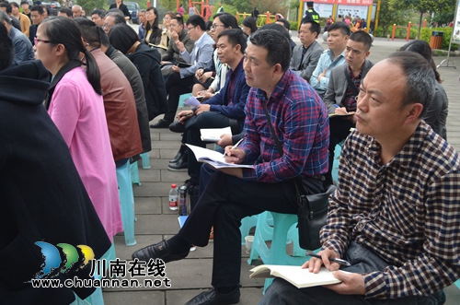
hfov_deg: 53.2
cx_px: 230
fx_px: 459
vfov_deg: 36.7
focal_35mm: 36
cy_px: 152
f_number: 5.6
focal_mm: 24
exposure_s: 1/125
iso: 400
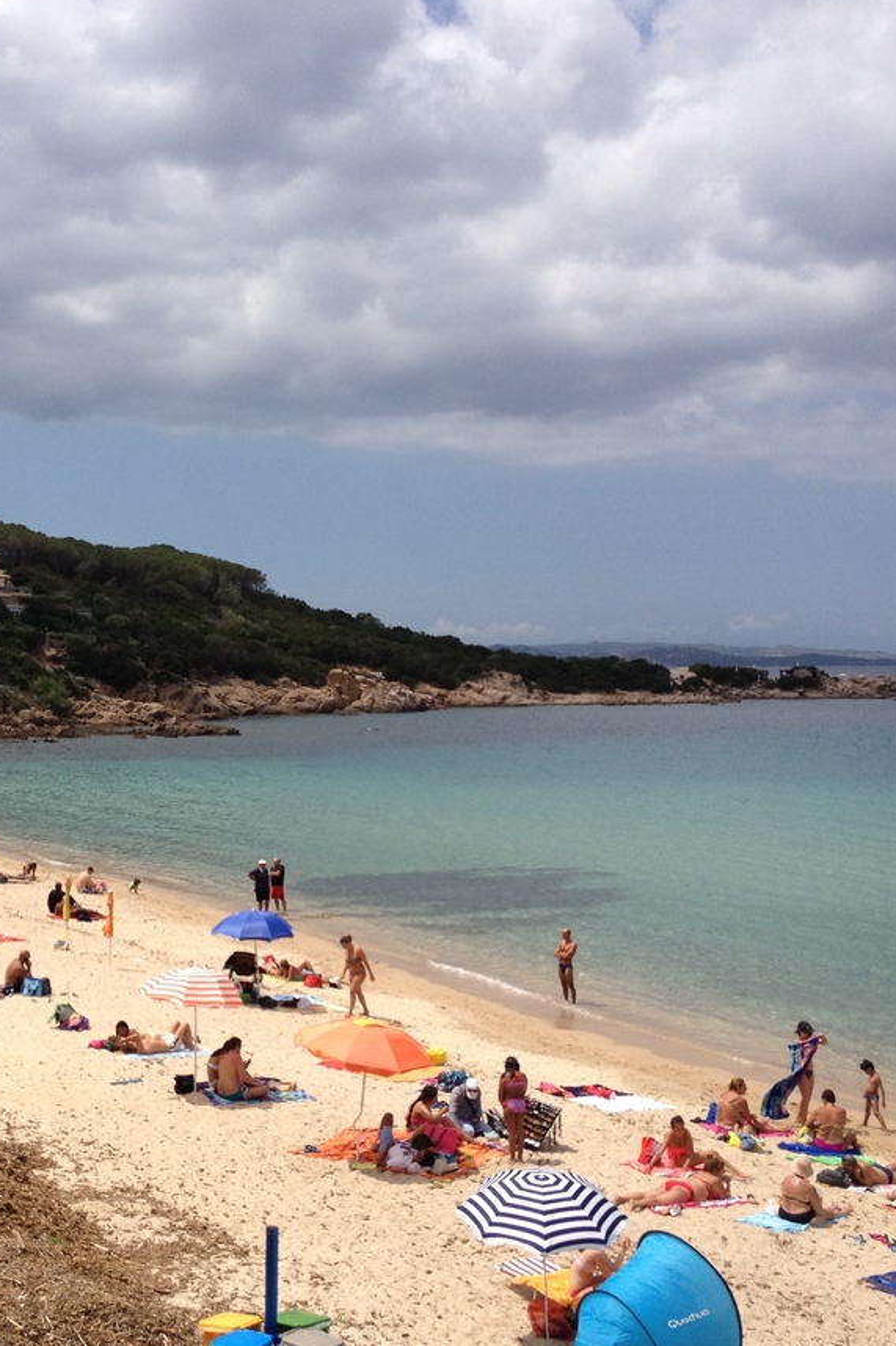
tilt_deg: -3.2
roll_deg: +0.9
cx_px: 190
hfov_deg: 26.0
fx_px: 1905
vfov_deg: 38.9
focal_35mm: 51
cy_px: 674
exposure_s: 1/3247
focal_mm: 4.28
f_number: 2.4
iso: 50
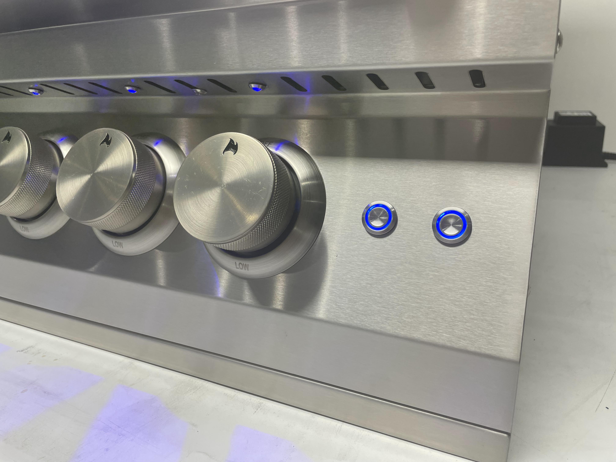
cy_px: 231
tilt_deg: -20.9
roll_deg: +4.3
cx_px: 308
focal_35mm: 26
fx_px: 463
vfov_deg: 53.1
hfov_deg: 67.3
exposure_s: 1/100
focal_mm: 4.2
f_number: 1.6
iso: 40
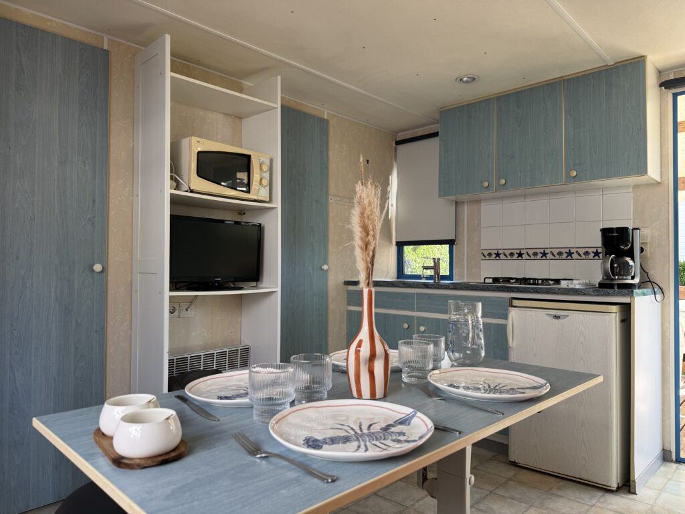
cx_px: 342
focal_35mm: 24
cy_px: 257
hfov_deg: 71.6
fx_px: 475
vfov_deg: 56.8
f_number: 1.78
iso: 64
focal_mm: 6.76
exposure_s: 1/180
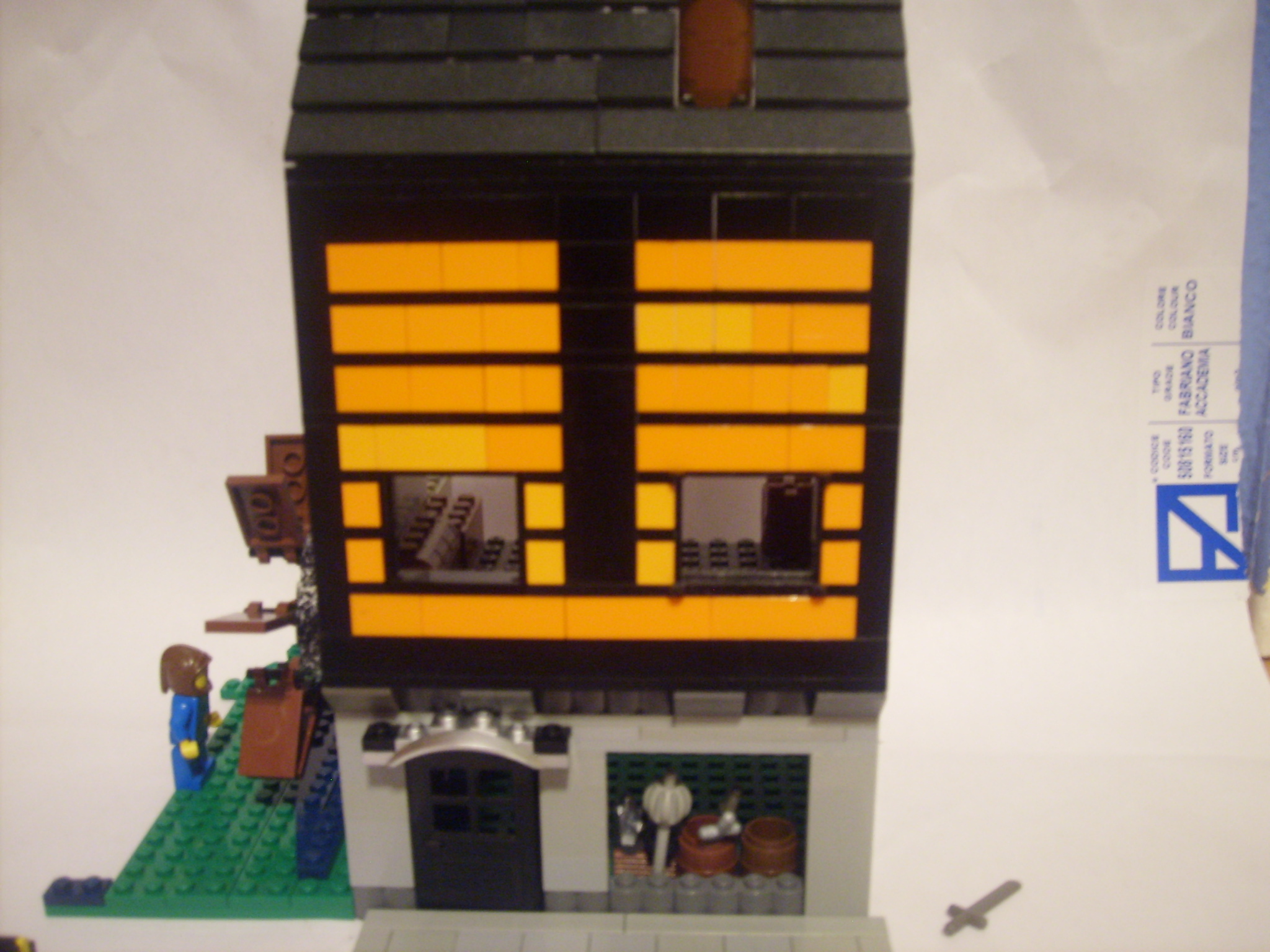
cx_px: 635
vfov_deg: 40.7
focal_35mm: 35
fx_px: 1284
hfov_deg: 52.6
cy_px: 476
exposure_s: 1
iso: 200
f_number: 2.8
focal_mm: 5.8
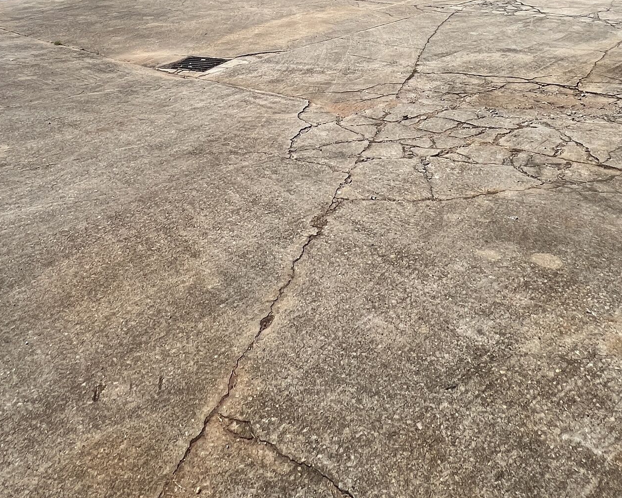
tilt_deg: -1.1
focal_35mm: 31
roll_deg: -0.1
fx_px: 571
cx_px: 344
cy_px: -67
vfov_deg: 38.0
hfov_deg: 57.0
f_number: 1.8
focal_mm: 1.57
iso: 32
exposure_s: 1/2597
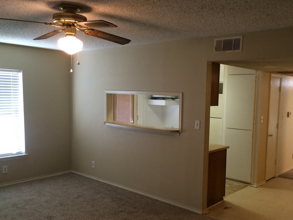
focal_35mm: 36
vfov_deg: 39.5
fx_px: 305
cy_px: 130
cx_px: 174
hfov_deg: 51.1
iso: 160
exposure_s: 1/30
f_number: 2.2
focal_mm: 4.12
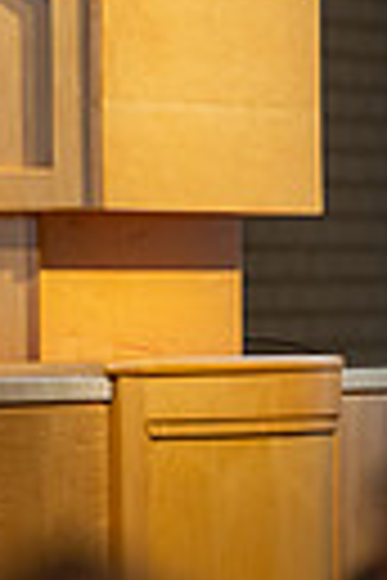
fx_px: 11238
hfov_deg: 2.0
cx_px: -112
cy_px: 189
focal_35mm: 697
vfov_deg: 3.0
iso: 1250
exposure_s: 1/200
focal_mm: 200
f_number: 4
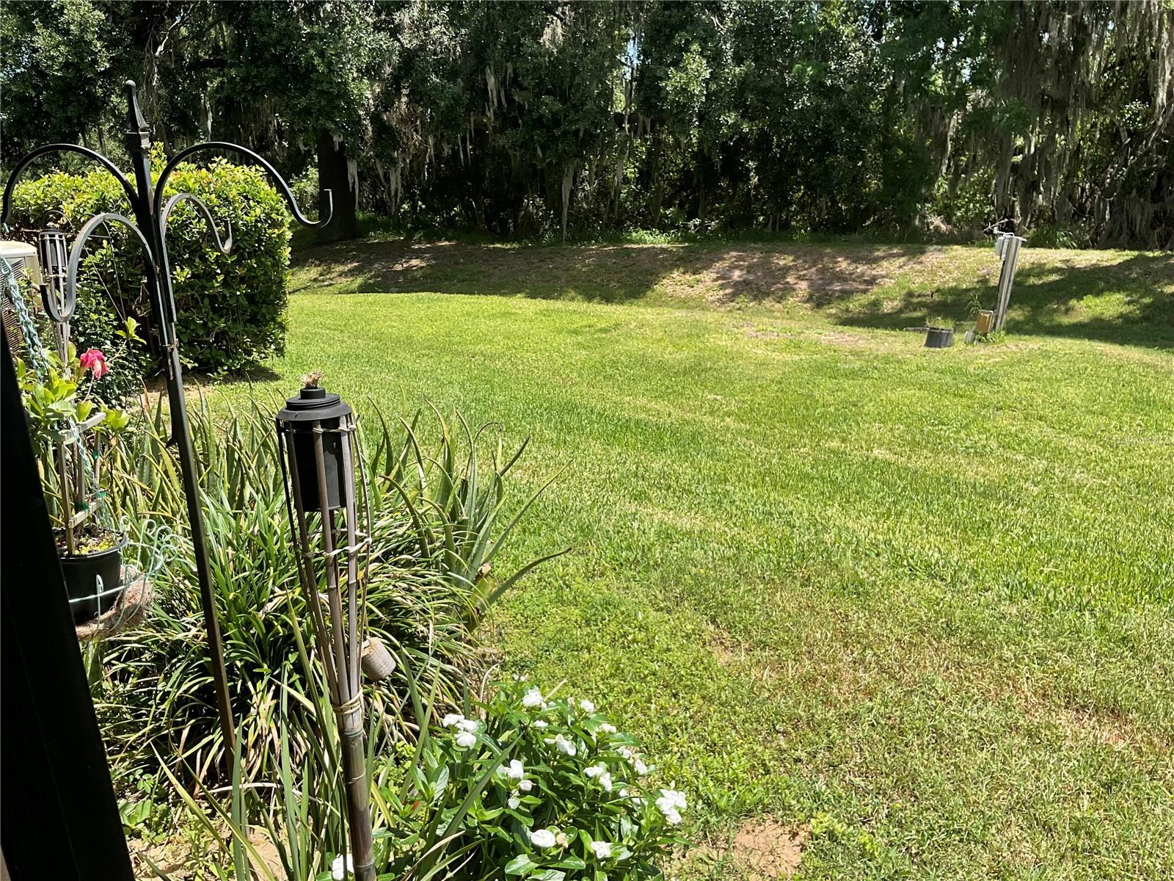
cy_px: 440
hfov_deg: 61.7
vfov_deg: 48.2
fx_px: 984
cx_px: 587
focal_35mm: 29
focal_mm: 3
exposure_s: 1/1577
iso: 25
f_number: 1.8
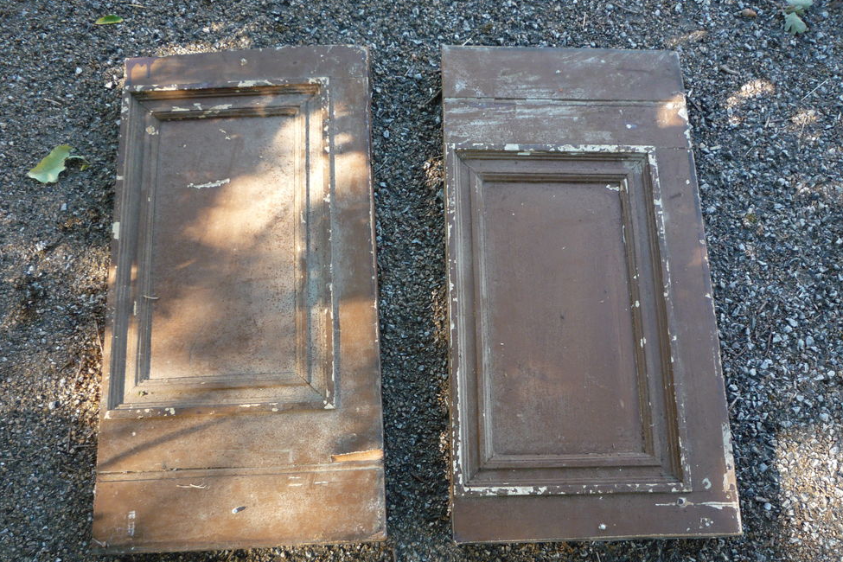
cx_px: 428
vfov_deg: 41.0
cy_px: 318
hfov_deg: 58.7
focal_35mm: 32
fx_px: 749
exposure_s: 1/40
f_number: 3.3
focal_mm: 5.2
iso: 100
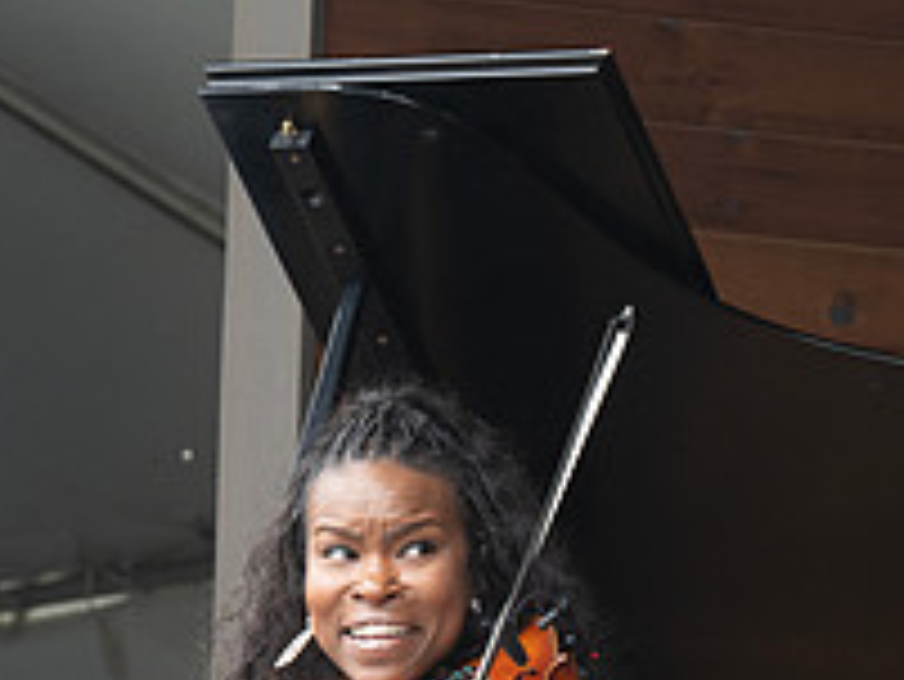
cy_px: 923
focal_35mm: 388
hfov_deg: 5.1
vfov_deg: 3.8
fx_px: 10139
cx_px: 247
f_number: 8
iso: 1600
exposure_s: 1/250
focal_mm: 180
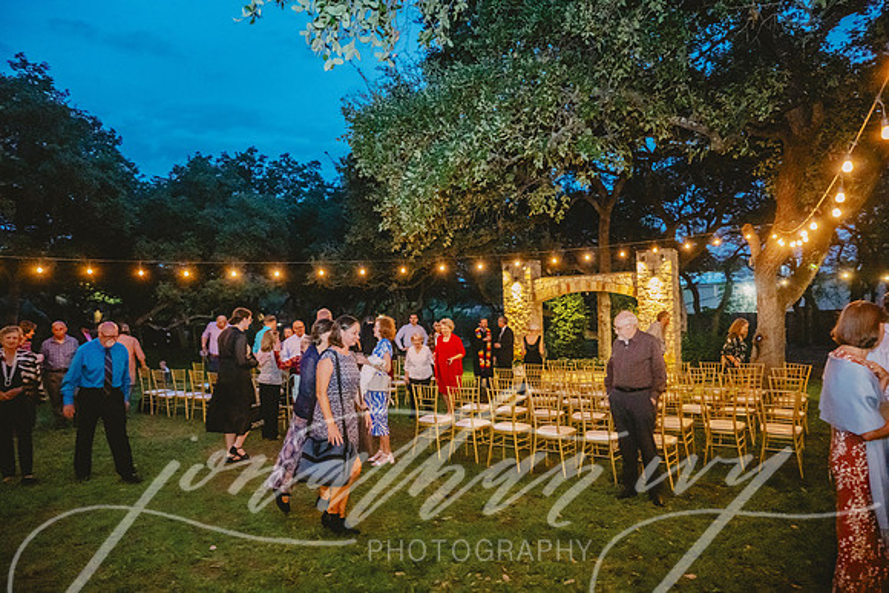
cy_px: 296
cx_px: 444
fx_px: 593
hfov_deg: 73.7
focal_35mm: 24
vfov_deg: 53.2
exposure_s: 1/200
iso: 8000
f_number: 2.8
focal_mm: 24
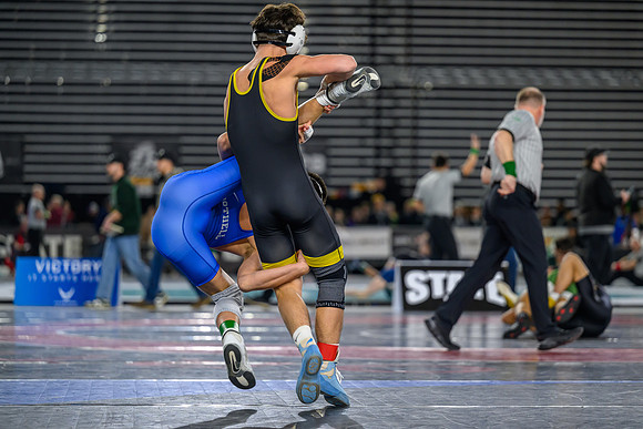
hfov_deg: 15.7
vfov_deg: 10.5
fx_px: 2325
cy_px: 210
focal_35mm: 130
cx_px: 332
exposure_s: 1/800
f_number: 2.8
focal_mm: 125
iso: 1800
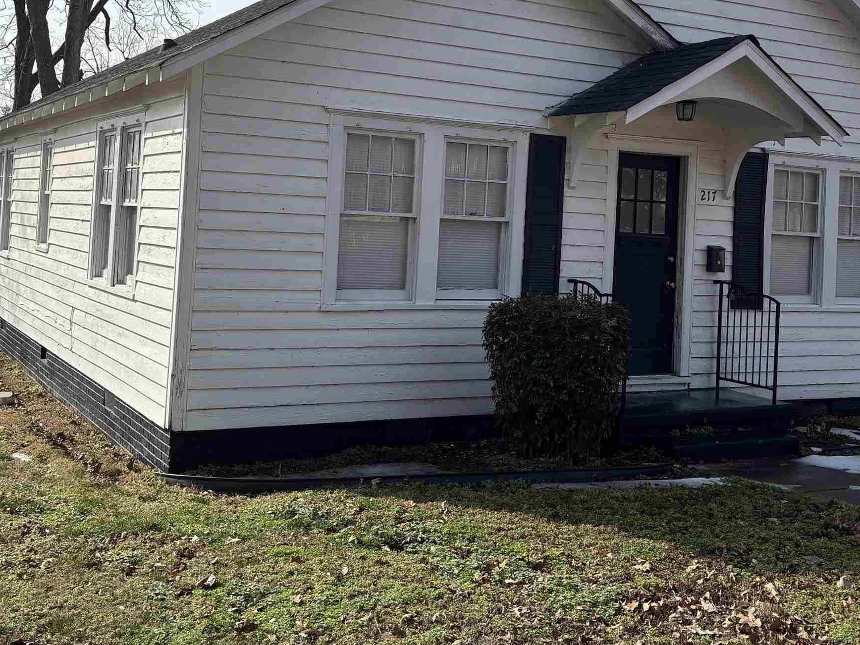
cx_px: 478
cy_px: 215
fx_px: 1143
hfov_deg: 41.2
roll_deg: -3.3
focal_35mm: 46
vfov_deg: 31.3
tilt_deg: +0.8
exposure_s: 1/3788
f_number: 1.6
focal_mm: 5.96
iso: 50
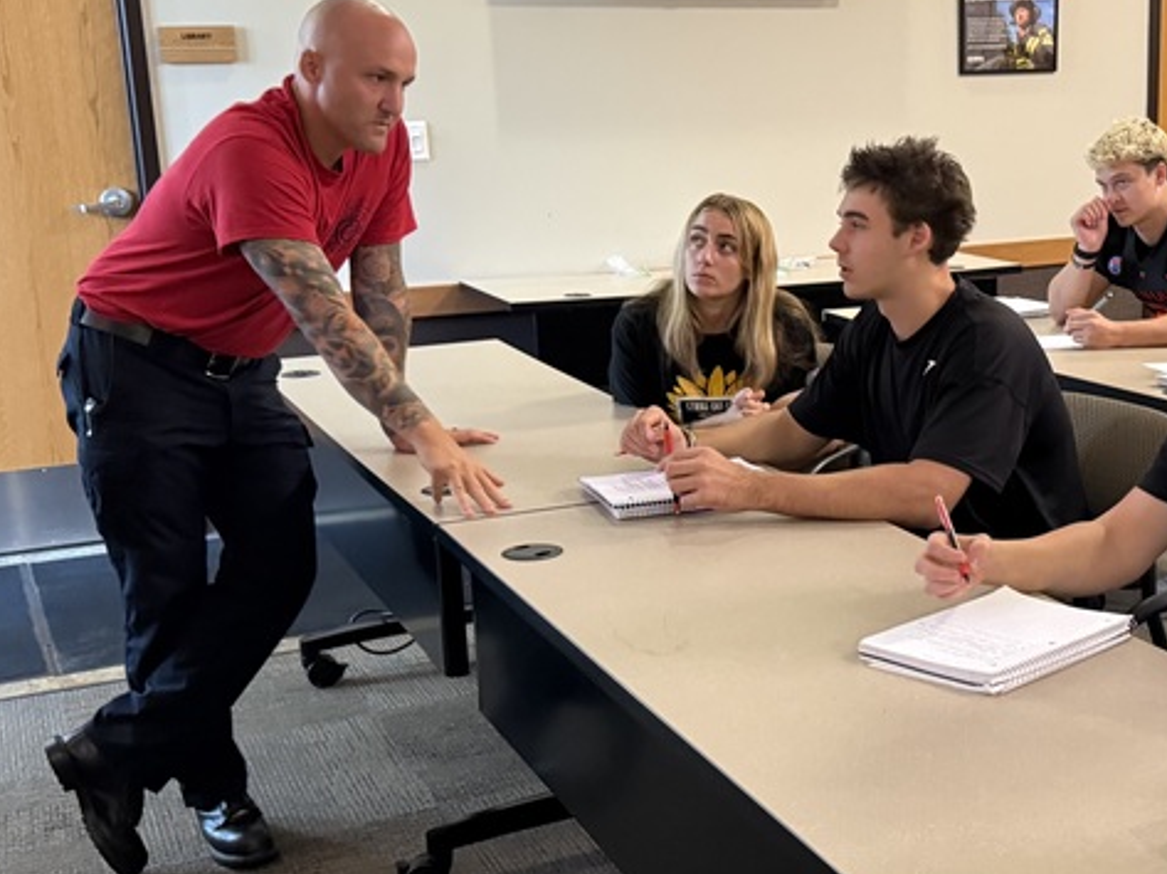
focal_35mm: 52
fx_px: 1752
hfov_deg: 36.0
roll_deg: +1.7
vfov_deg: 28.0
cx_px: 876
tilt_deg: -13.5
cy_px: 486
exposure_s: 1/60
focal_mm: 6.76
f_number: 1.78
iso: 640
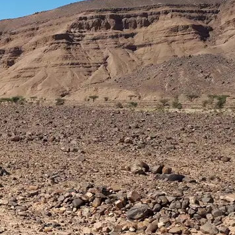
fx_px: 622
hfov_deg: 18.4
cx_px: -139
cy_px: 137
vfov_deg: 21.4
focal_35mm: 81
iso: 40
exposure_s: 1/1675
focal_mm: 3.6
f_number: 1.9
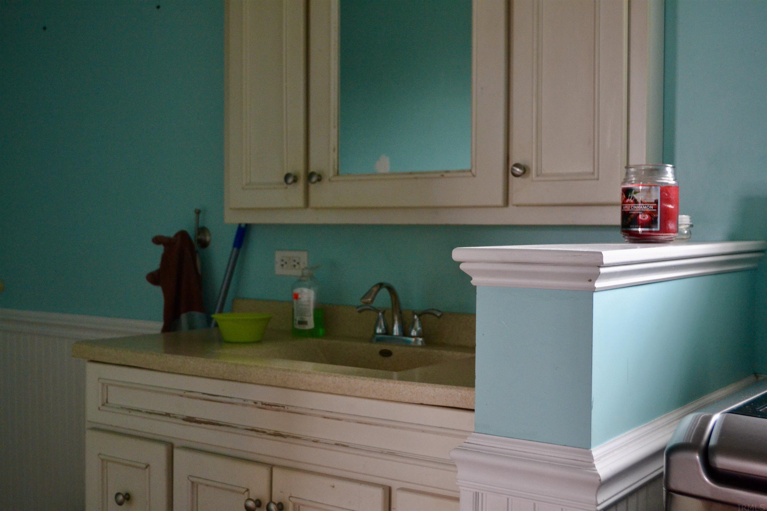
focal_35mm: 44
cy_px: 256
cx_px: 384
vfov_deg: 30.8
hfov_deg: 45.0
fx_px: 927
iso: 1250
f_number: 4.5
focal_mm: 29
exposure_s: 1/60
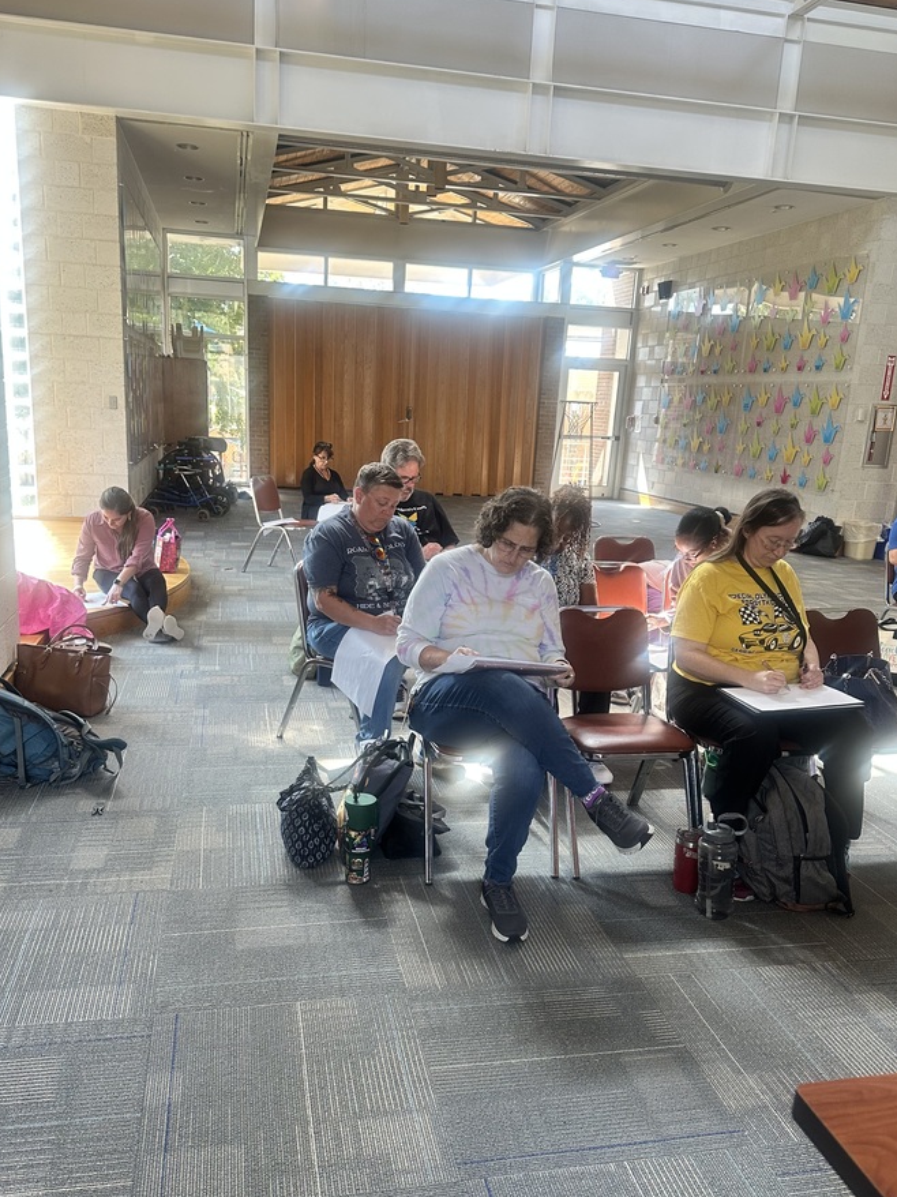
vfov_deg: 63.2
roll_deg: -3.3
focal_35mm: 28
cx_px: 436
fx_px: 968
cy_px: 680
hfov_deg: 49.7
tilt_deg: -15.6
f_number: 1.78
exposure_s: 1/92
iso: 125
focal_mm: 6.86
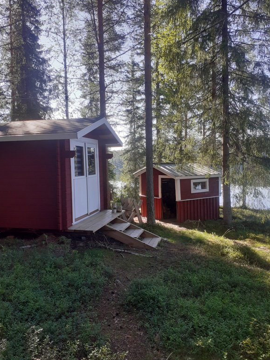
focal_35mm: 28
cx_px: 136
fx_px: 291
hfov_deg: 49.8
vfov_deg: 63.4
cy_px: 184
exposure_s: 1/277
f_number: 1.9
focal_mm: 3.6
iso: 40
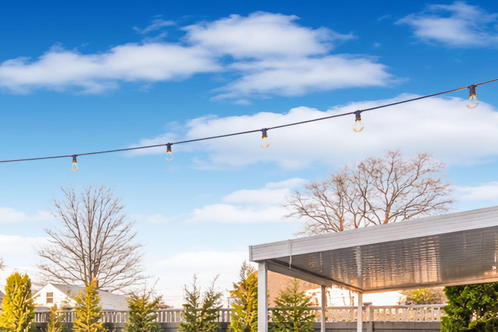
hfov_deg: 49.8
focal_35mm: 36
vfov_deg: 32.7
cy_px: 358
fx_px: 499
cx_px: 97
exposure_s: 1/160
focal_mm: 16.5
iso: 100
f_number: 6.3
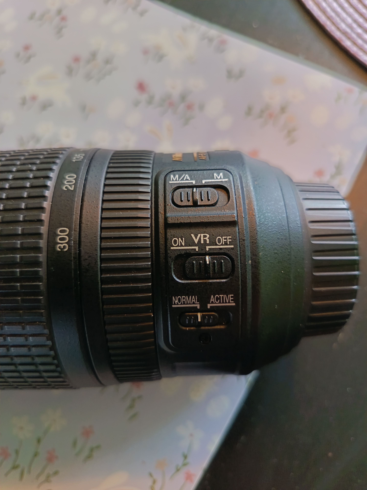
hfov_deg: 56.8
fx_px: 339
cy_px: 245
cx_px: 184
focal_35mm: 24
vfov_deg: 71.6
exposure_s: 1/50
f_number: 1.75
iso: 843
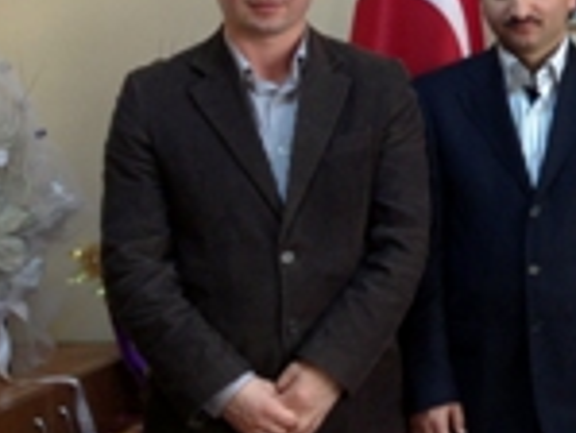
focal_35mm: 99
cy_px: 97
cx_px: 843
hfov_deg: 17.9
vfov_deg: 14.9
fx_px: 1649
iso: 80
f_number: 2.4
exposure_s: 1/20
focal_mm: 4.13
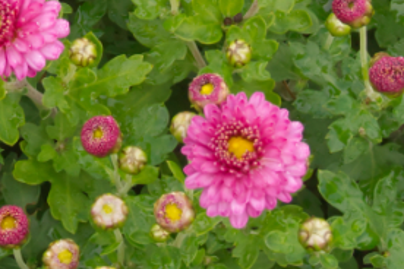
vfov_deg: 3.8
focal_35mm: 359
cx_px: -4
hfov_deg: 5.7
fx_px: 4030
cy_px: -278
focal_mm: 55
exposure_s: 1/100
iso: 640
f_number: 13
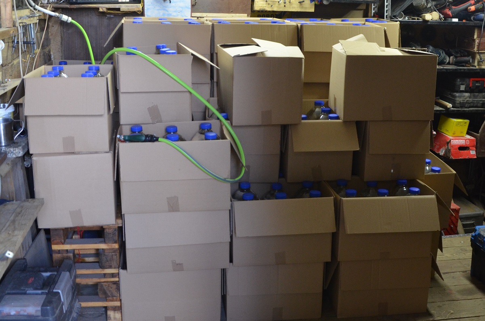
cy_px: 160
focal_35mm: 27
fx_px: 363
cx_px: 242
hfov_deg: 67.5
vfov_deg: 47.7
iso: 800
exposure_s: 1/60
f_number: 4
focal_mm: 18
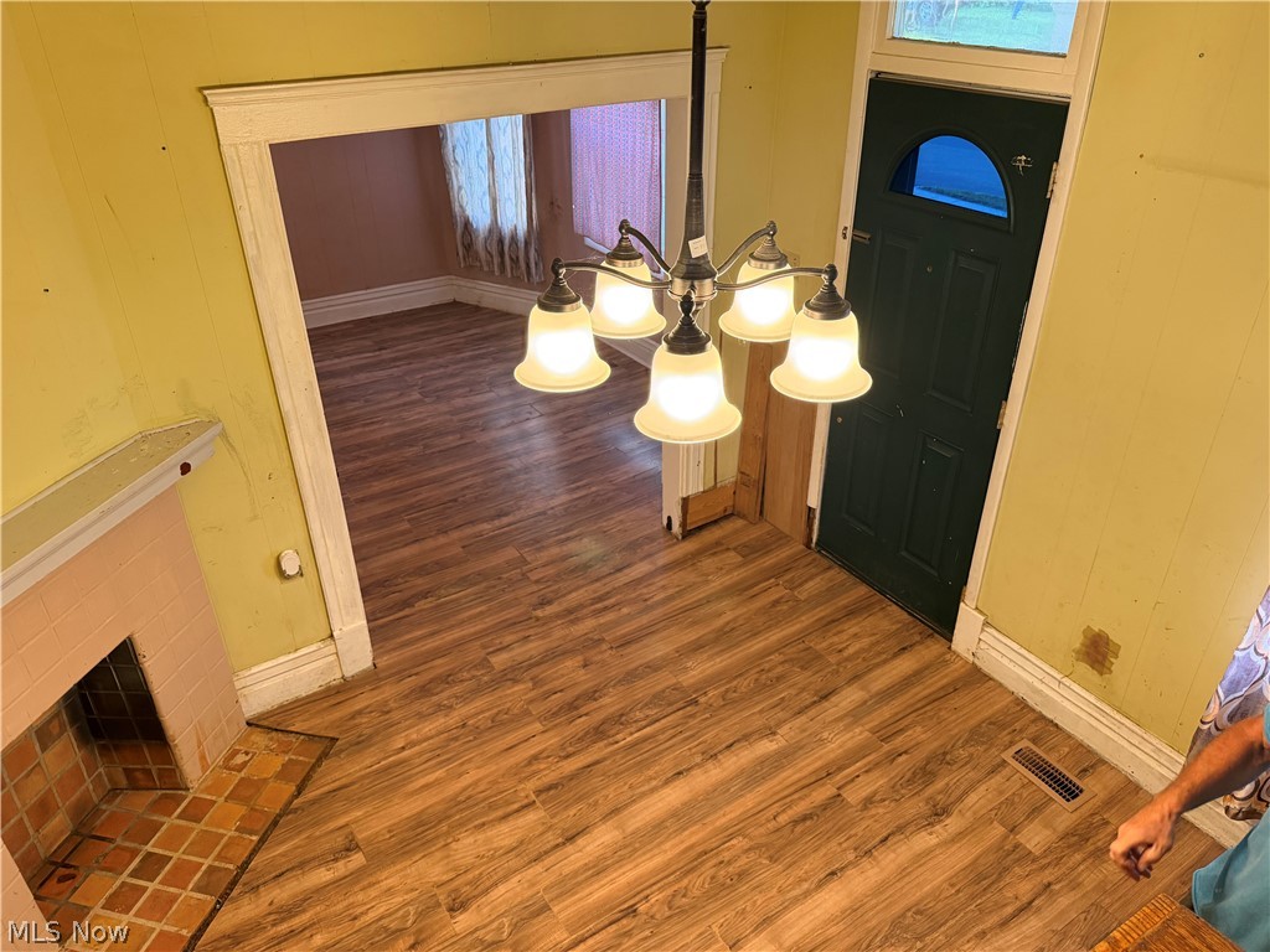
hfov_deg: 71.6
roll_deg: +0.5
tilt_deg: -29.5
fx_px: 881
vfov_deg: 56.8
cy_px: 476
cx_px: 635
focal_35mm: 24
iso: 500
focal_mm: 6.76
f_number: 1.78
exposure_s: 1/60
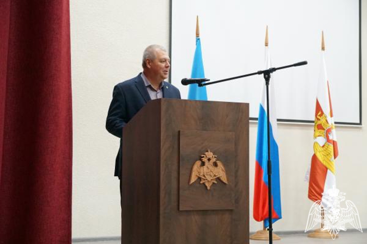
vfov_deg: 20.2
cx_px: 184
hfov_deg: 29.9
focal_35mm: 68
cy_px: 122
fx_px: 688
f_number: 5
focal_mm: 45
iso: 6400
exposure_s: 1/160
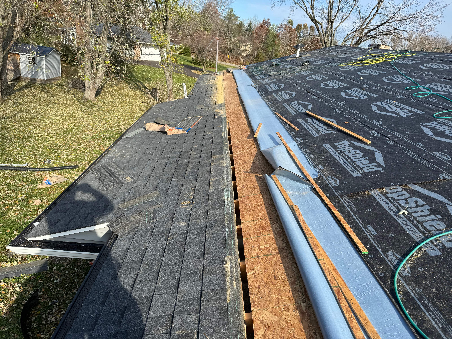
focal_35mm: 24
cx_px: 226
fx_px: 313
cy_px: 170
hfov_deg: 71.6
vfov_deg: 56.8
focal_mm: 6.86
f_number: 1.78
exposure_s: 1/2331
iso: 80
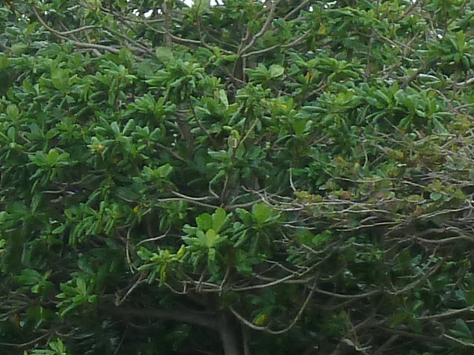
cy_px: 685
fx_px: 5351
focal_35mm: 391
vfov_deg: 3.8
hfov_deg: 5.0
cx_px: -469
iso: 125
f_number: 4.1
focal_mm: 11.9
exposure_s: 1/400
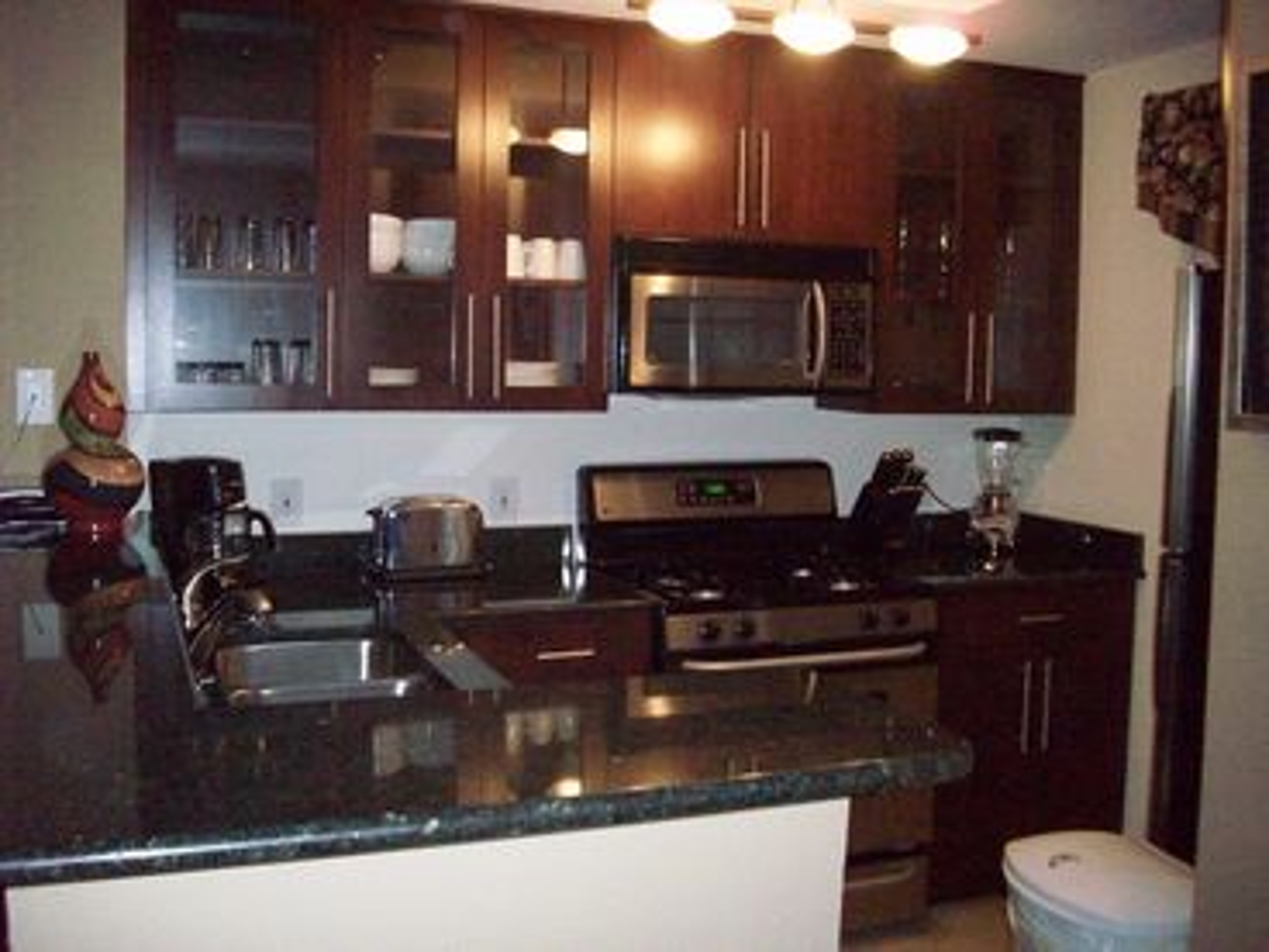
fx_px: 1356
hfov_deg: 50.1
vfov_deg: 38.7
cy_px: 476
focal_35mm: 37
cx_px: 634
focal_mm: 6.2
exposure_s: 1/128
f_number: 2.8
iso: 800
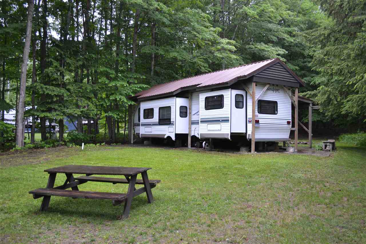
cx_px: 183
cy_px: 122
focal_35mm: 33
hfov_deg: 57.2
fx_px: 335
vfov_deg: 40.0
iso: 400
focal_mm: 22
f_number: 3.8
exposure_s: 1/40
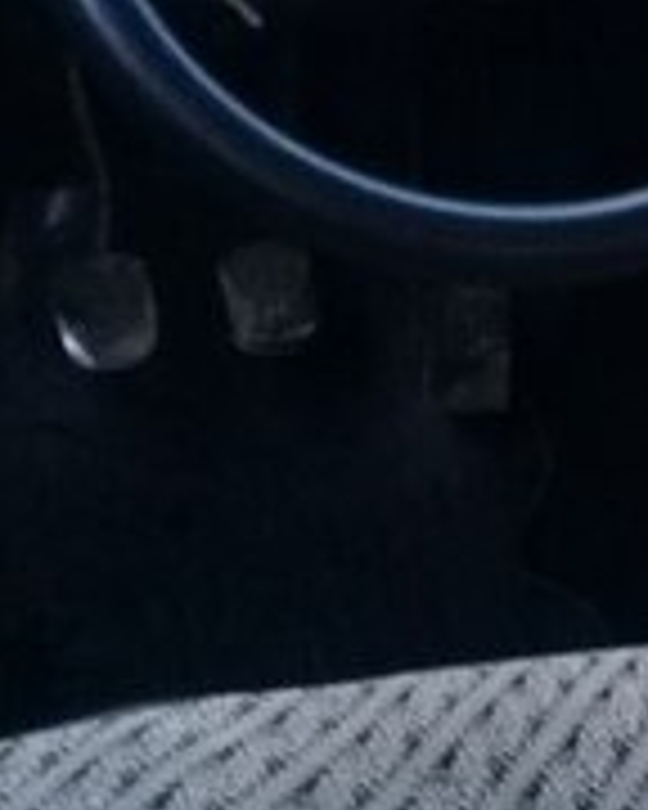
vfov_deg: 16.5
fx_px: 2661
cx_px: 972
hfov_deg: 13.1
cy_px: -187
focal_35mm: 111
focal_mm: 3.3
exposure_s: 1/33
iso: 160
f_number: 2.2
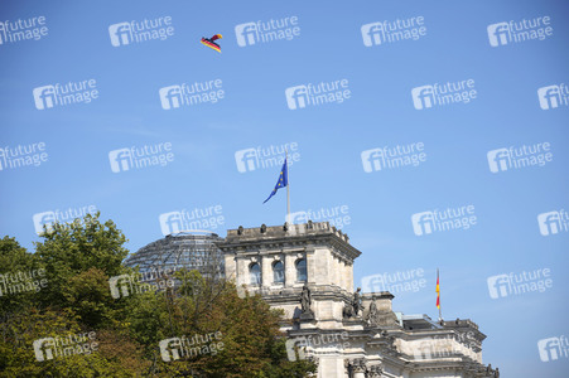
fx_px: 1437
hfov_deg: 22.4
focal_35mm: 91
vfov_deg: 15.0
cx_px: 284
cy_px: 189
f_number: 5.6
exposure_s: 1/500
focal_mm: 91
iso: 64
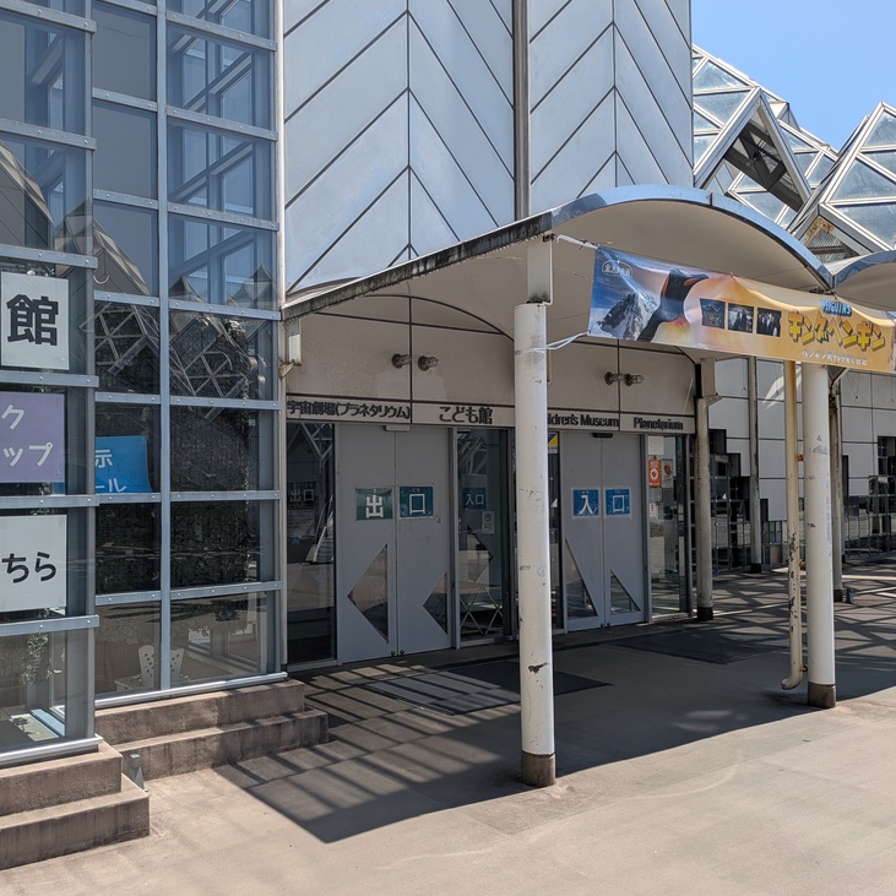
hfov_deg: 54.9
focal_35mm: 29
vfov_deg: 55.6
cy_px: 457
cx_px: 327
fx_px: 849
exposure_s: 1/1433
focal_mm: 4.53
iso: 29
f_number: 1.7
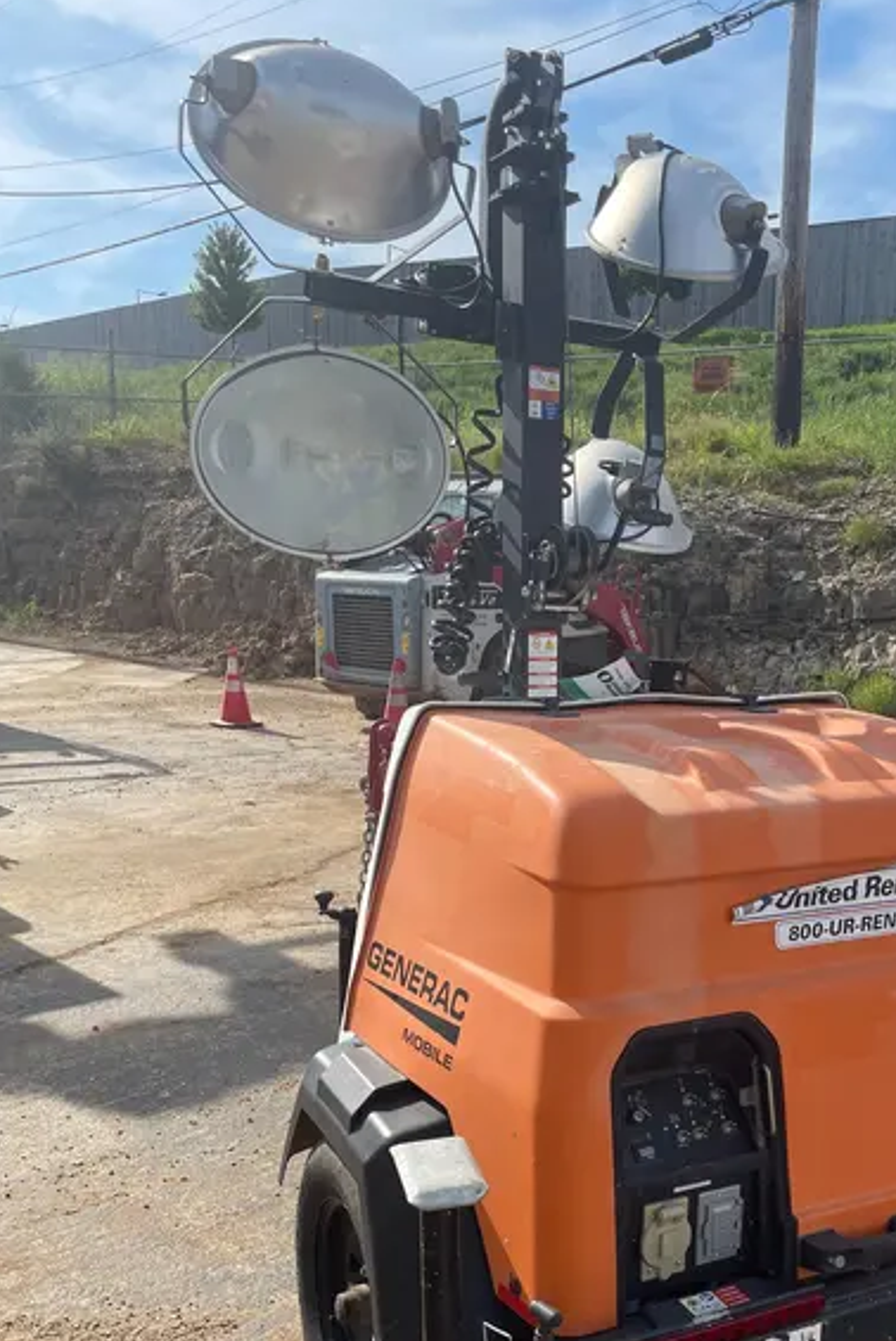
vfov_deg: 53.8
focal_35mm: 35
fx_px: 1305
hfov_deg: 37.2
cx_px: 642
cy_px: 833
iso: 32
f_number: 1.6
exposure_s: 1/2681
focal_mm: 4.2
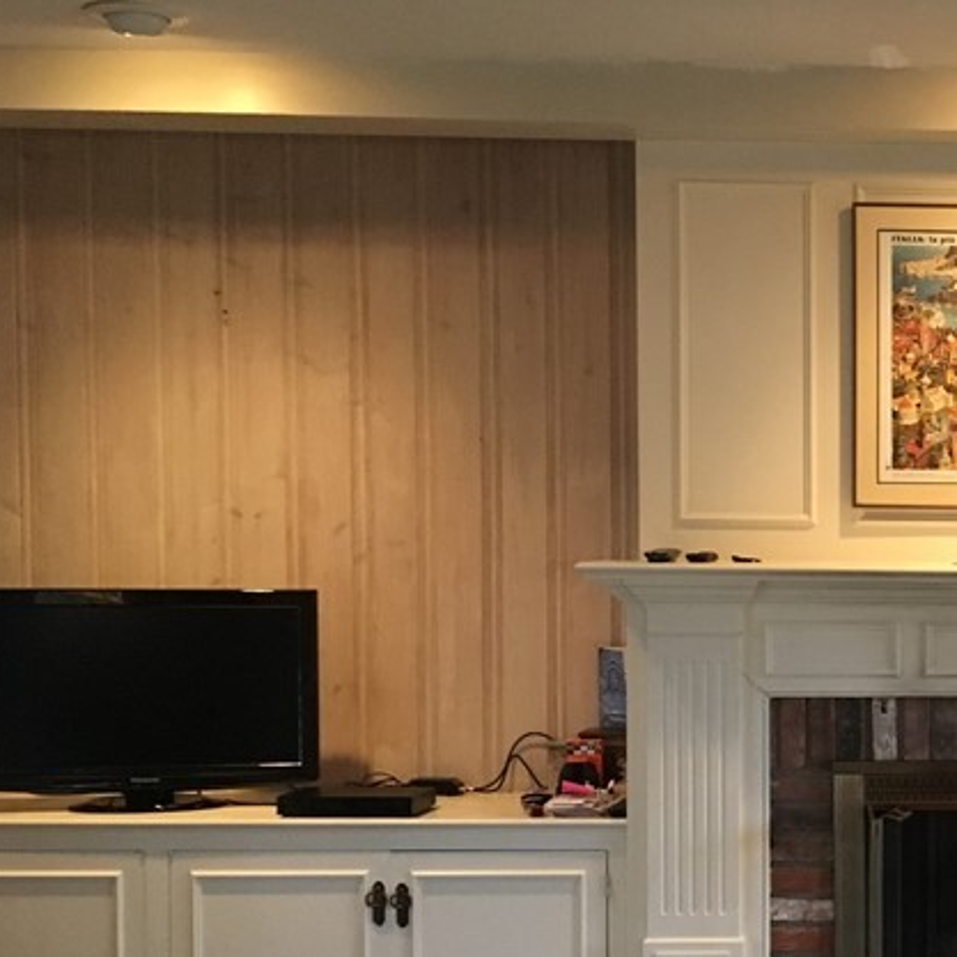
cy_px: 659
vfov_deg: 27.1
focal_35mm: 63
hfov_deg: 25.1
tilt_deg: -2.7
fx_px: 1971
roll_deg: -0.4
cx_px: 1088
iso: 200
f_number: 2.2
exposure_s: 1/30
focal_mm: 4.15
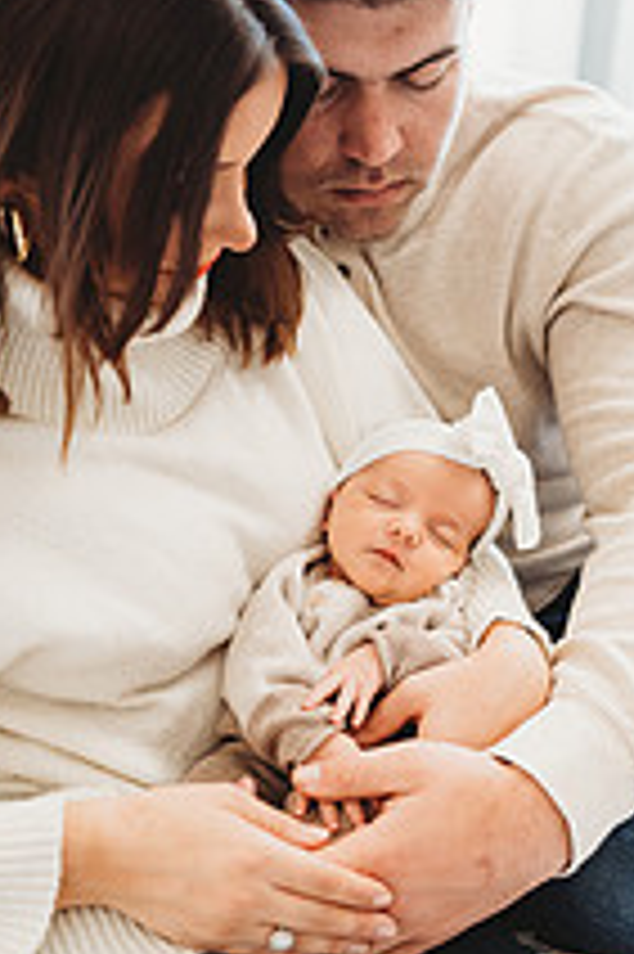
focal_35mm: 51
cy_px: 518
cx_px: 400
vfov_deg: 38.9
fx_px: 1349
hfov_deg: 26.3
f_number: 2
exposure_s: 1/100
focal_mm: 24
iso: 500
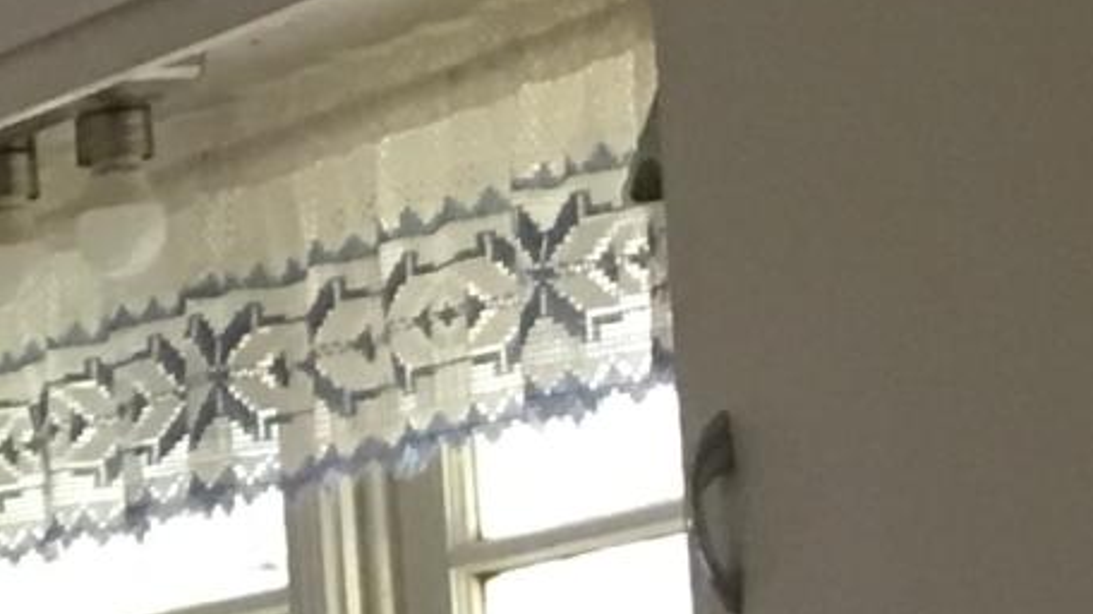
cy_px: 1746
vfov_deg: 5.5
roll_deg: +3.8
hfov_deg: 9.8
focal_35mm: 208
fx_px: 6025
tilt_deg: -4.9
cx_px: -894
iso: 64
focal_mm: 4.15
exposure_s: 1/15
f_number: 2.2
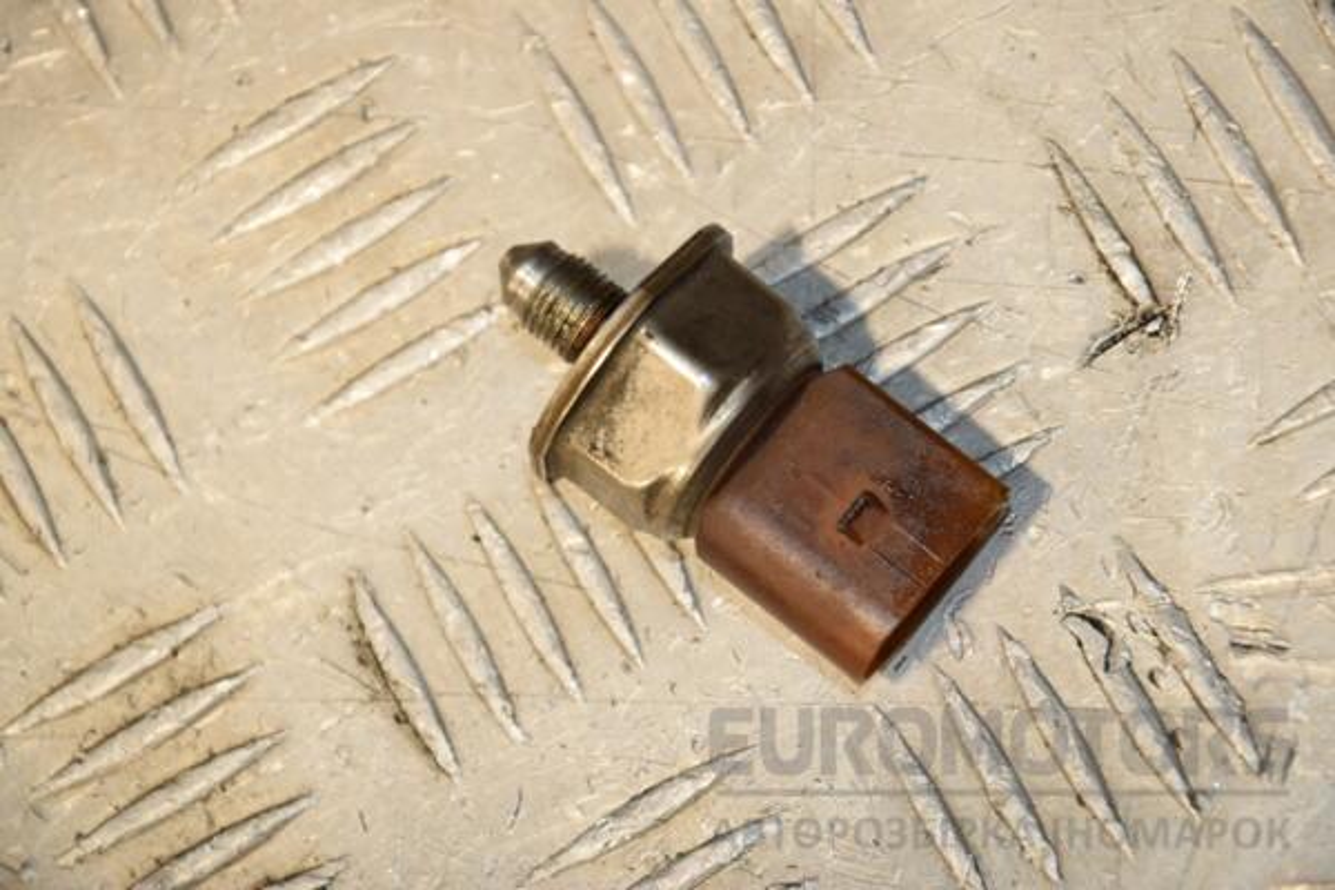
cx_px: 668
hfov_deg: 13.0
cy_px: 445
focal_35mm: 158
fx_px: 5840
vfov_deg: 8.7
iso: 800
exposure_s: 1/200
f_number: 7.1
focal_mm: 105
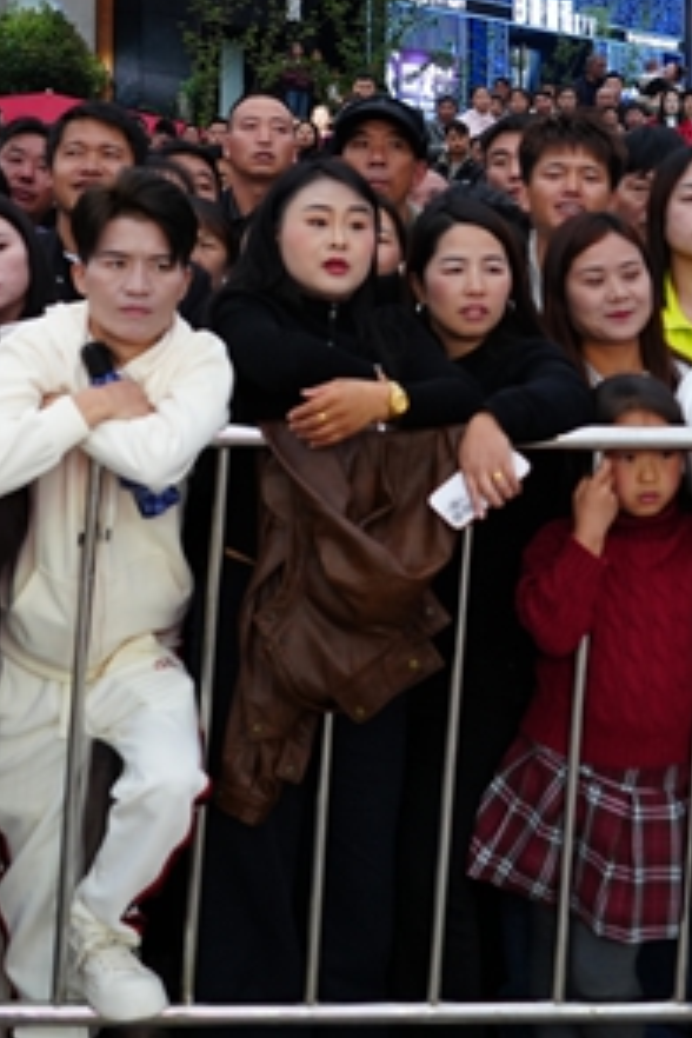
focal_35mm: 87
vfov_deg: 22.8
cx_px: 261
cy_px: 108
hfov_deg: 15.7
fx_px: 2508
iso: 500
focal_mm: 32
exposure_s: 1/100
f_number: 4.5
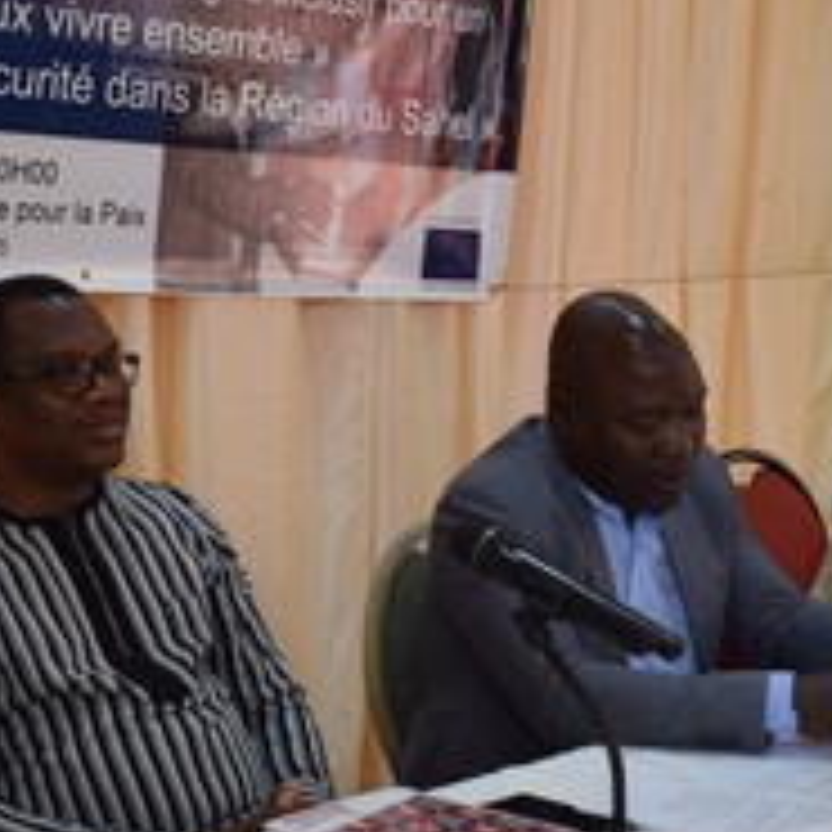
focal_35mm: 79
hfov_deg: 21.8
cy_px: 488
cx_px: 301
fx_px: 2152
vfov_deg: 21.9
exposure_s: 1/60
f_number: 4
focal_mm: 23
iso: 400
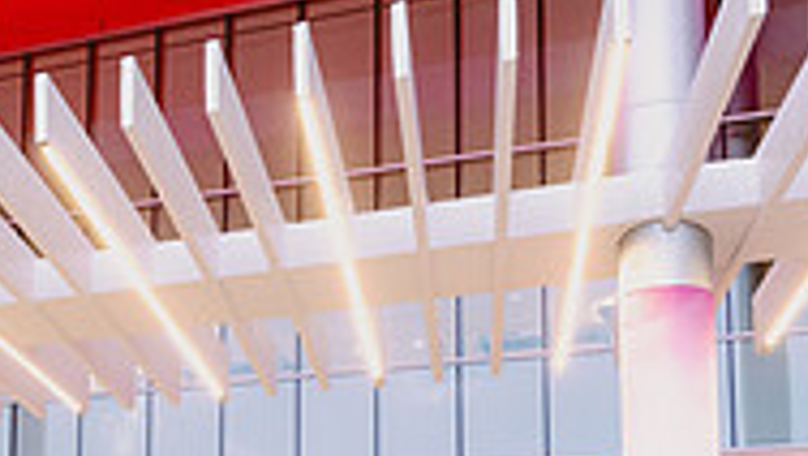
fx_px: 1458
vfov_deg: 17.0
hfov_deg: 30.4
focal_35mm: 68
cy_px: 540
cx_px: 198
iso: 3200
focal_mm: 21
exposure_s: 1/160
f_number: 4
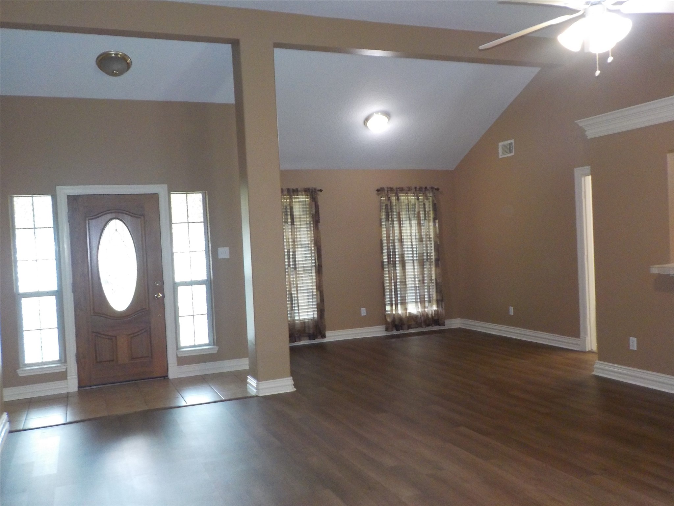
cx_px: 337
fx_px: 584
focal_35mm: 30
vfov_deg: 46.8
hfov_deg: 60.0
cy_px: 253
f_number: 3.3
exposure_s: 1/30
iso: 360
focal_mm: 4.1
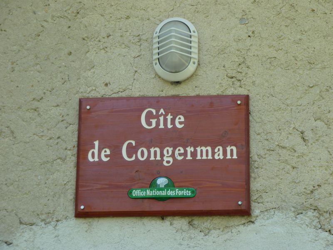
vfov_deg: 13.3
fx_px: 1068
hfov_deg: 17.7
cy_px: 125
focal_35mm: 111
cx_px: 166
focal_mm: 18.2
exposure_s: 1/50
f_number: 4.4
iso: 100
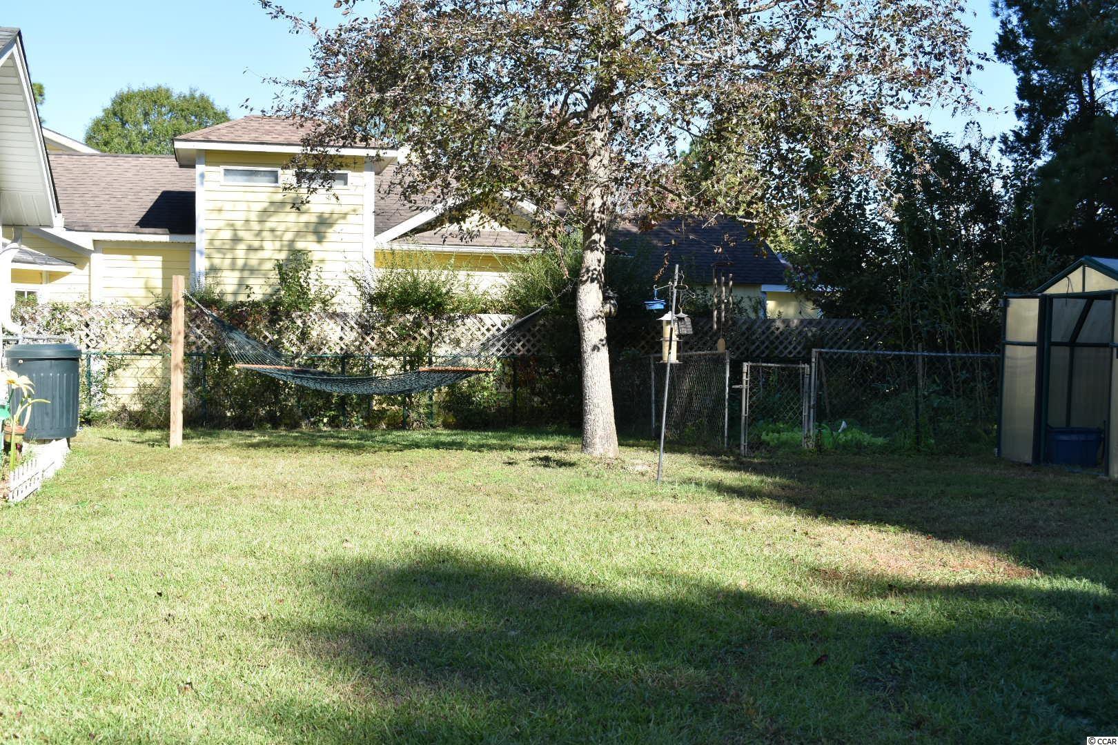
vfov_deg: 30.8
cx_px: 559
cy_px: 372
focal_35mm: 44
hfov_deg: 45.0
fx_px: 1351
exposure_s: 1/250
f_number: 8
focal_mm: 29
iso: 200
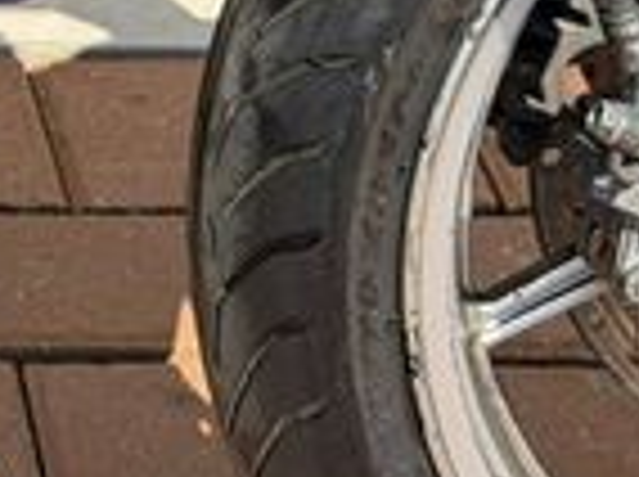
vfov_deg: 6.7
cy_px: -338
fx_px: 3999
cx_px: -702
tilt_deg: -32.4
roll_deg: -0.9
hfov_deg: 8.6
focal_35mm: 217
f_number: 1.78
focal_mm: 6.76
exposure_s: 1/1642
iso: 64
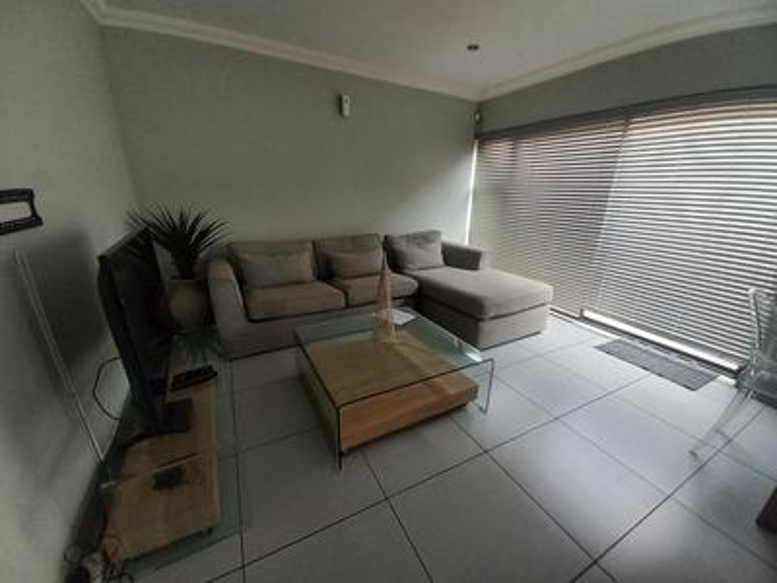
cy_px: 292
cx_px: 388
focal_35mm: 13
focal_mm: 1.42
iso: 80
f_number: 2.2
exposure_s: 1/50
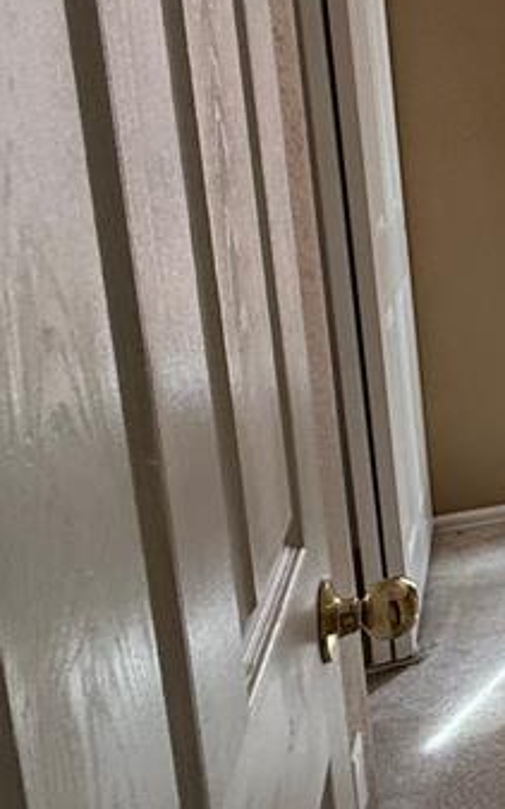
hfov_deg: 18.2
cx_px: 1032
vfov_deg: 43.4
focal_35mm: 45
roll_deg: -0.8
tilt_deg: -8.2
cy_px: 236
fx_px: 992
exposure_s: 1/99
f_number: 2.2
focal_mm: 2.22
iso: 200
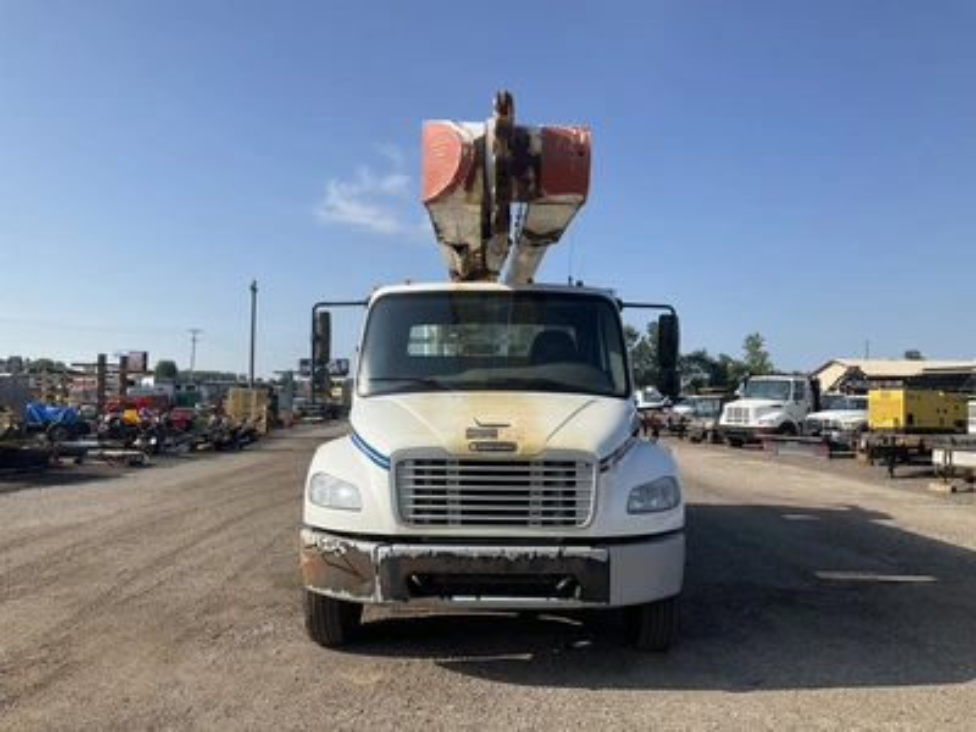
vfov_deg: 48.2
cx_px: 488
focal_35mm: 29
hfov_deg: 61.7
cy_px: 366
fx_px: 818
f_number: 1.8
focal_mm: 3
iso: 25
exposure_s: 1/1848
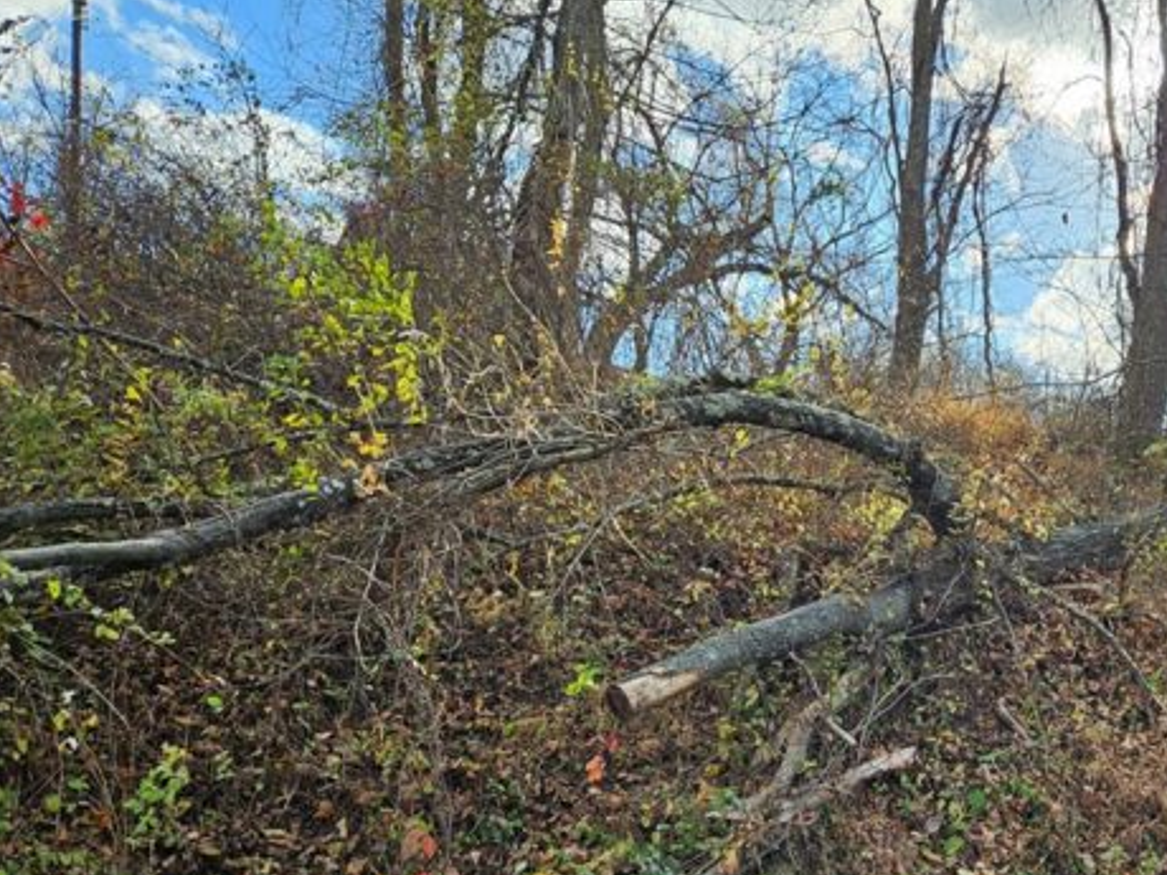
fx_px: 1349
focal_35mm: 40
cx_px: 911
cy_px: 659
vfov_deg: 35.2
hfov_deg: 44.8
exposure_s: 1/479
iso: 25
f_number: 1.8
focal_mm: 5.4
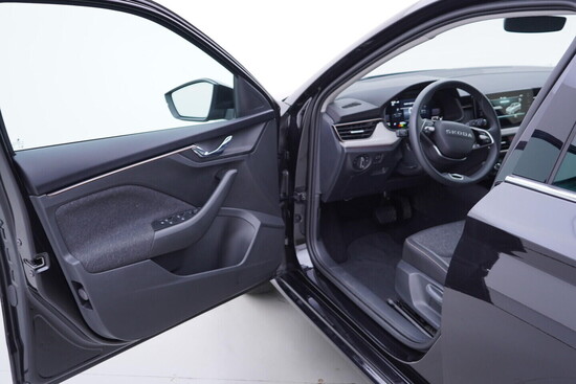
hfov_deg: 53.1
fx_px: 576
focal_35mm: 36
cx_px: 288
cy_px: 192
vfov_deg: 36.9
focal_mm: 24
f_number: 2.8
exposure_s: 1/40
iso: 125
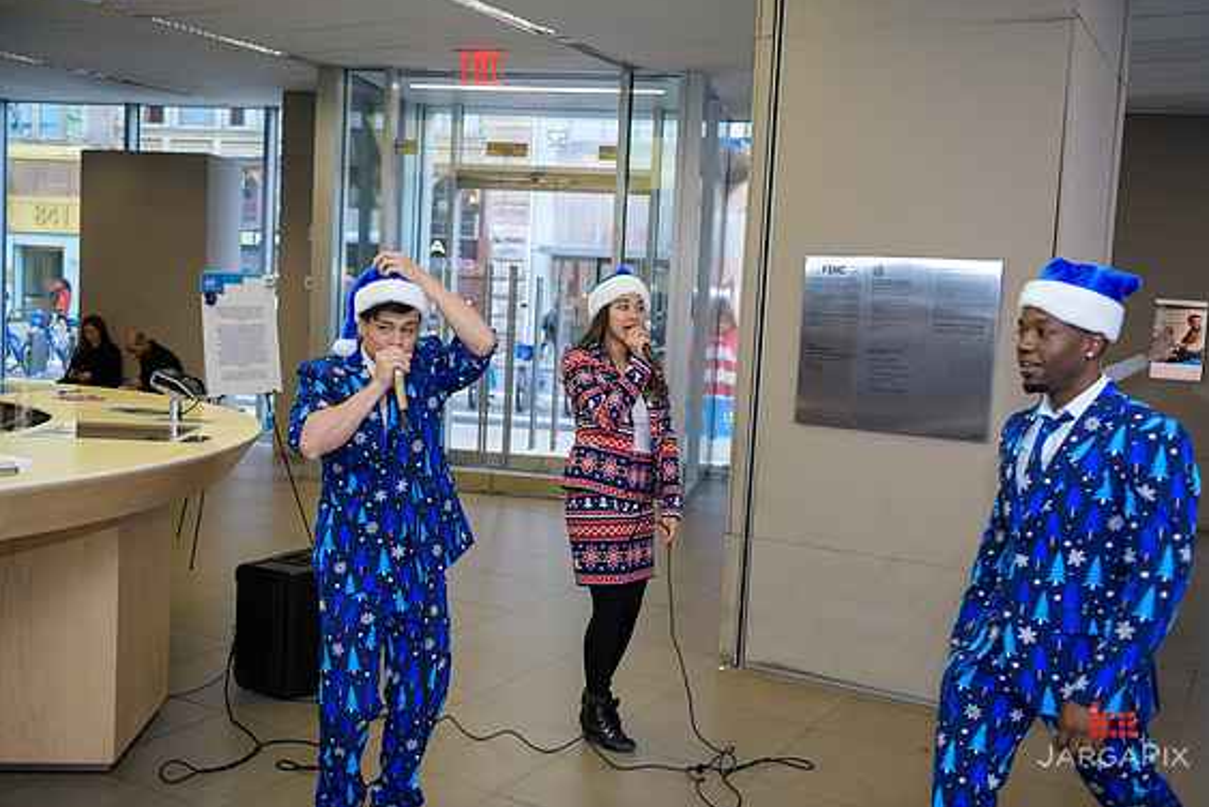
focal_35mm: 35
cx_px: 621
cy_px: 398
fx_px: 1176
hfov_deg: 54.4
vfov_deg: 37.9
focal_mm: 34
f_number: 3.2
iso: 400
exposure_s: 1/125
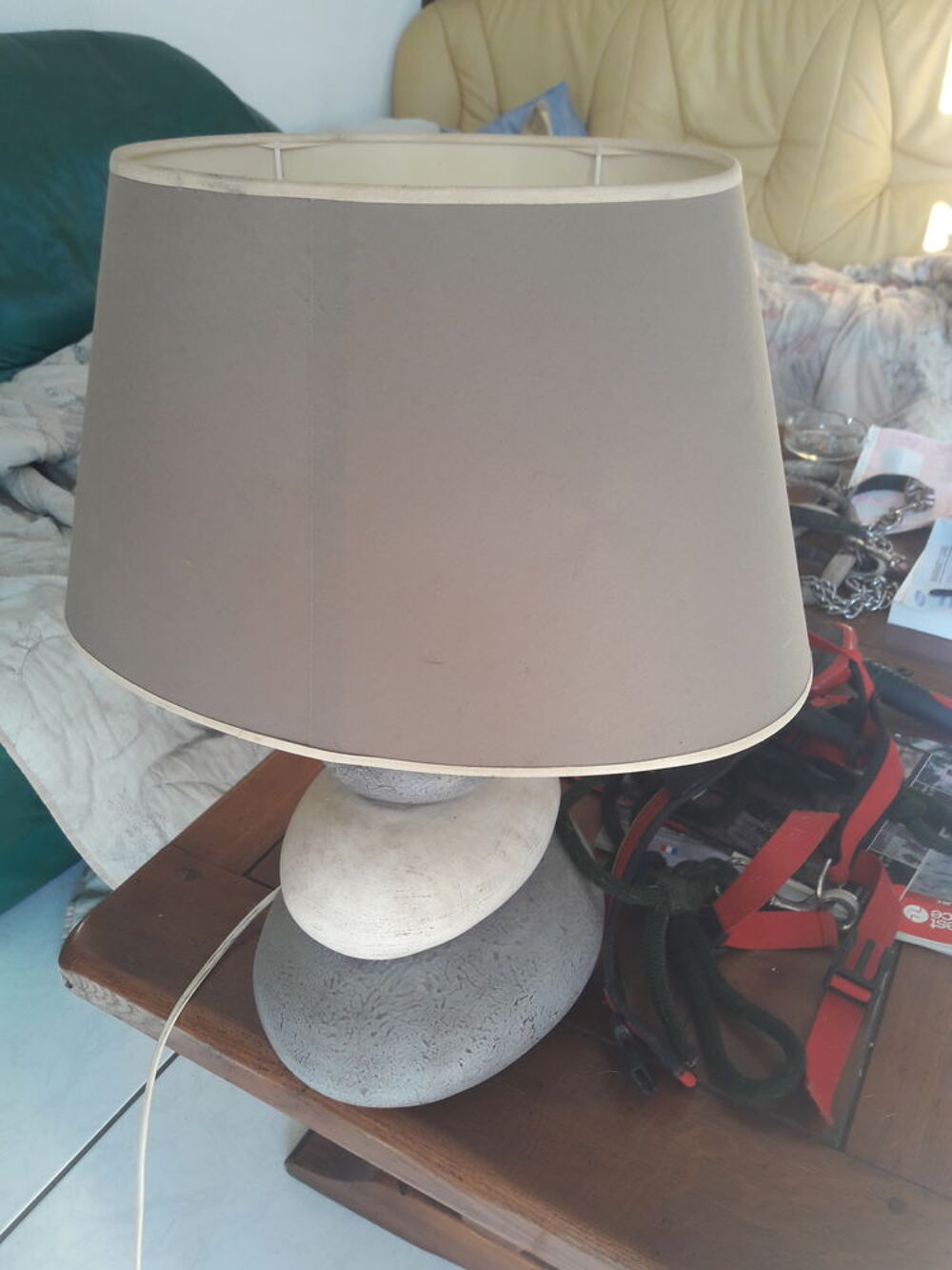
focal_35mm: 28
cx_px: 476
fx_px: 1027
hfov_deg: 49.8
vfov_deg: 63.4
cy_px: 635
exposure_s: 1/50
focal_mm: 3.7
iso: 50
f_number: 1.9
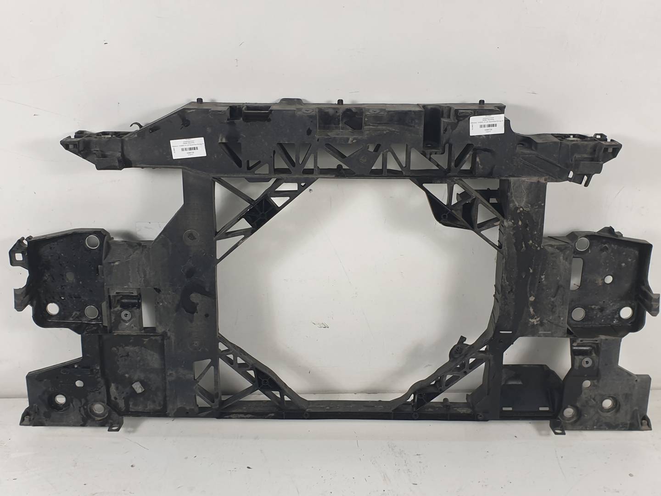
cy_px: 248
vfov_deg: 53.1
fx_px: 496
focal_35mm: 26
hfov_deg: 67.3
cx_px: 330
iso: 64
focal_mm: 4.3
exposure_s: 1/100
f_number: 2.4
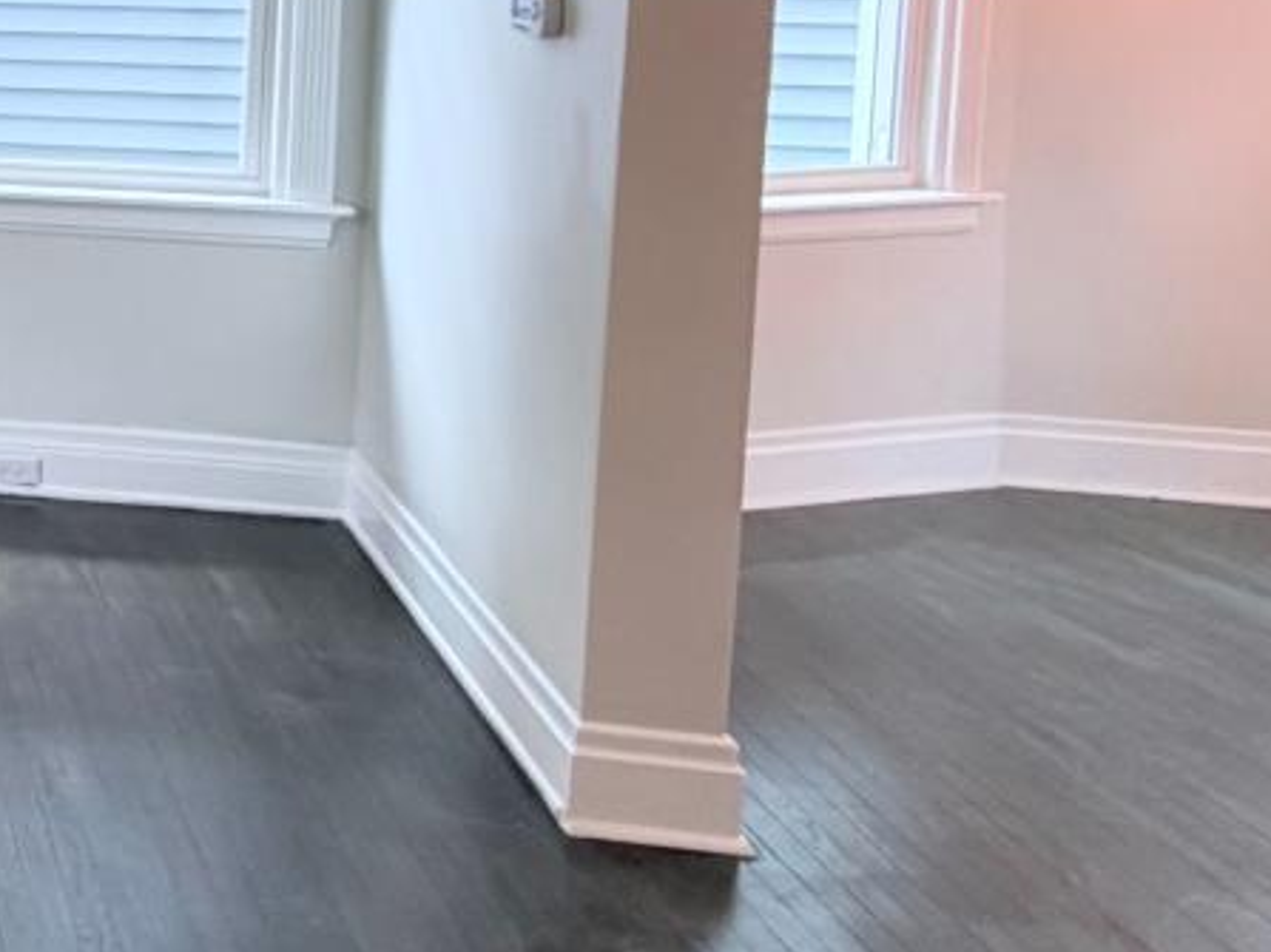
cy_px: -33
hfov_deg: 28.0
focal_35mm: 47
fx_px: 1725
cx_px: -611
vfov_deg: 28.6
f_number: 2.2
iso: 200
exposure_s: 1/60
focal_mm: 2.22
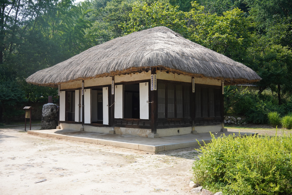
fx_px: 284
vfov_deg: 37.9
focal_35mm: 35
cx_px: 146
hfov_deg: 54.4
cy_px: 98
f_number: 14
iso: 800
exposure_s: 1/200
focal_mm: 35
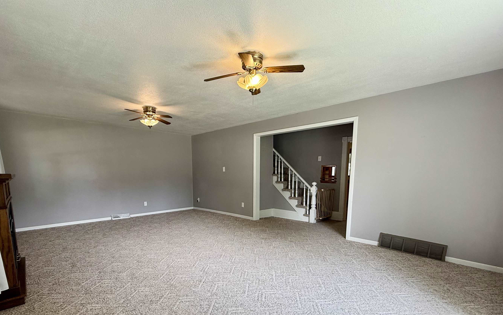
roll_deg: -0.4
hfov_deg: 94.2
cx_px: 235
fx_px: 233
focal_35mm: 17
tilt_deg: -7.0
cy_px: 204
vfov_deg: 66.6
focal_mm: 2.22
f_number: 2.2
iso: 100
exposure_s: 1/99
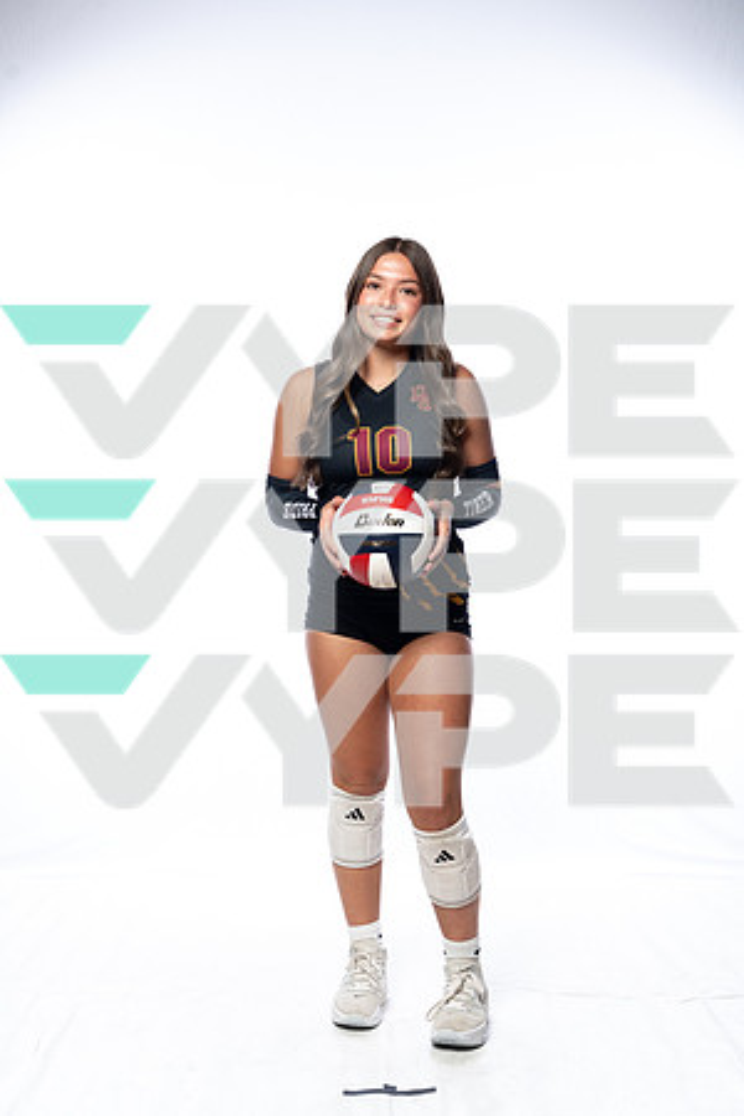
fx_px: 1550
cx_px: 372
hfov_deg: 27.0
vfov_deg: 39.6
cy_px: 558
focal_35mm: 50
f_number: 5.6
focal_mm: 50
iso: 640
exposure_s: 1/250
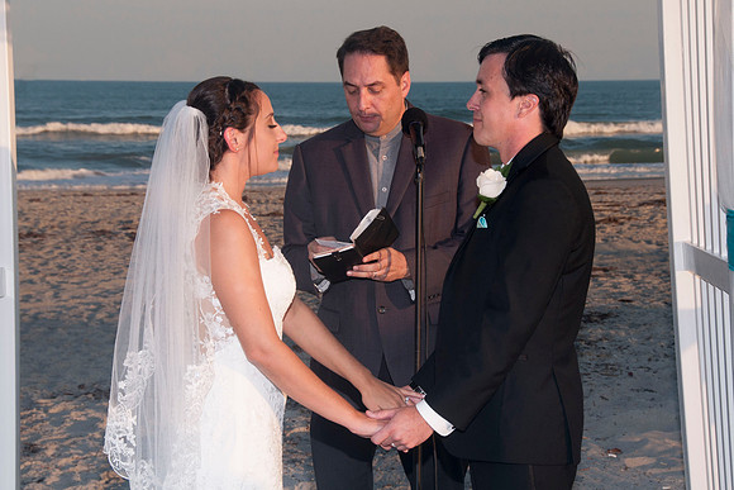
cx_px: 350
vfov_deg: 13.6
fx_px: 2048
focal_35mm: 100
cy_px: 233
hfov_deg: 20.3
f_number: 10
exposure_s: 1/250
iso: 100
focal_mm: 60
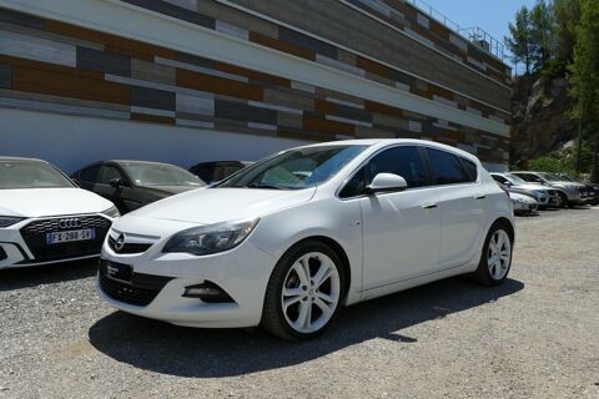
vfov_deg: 46.4
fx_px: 466
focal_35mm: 28
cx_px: 300
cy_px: 200
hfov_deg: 65.5
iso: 125
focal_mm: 10.11
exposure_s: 1/1600
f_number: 3.5
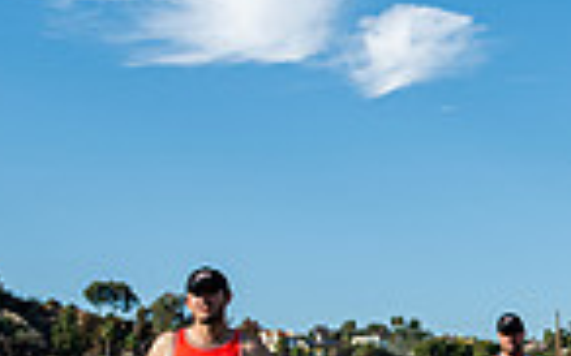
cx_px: 700
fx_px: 1757
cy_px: 121
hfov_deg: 17.5
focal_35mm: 113
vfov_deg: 11.6
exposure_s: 1/1250
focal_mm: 24
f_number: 4
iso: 100
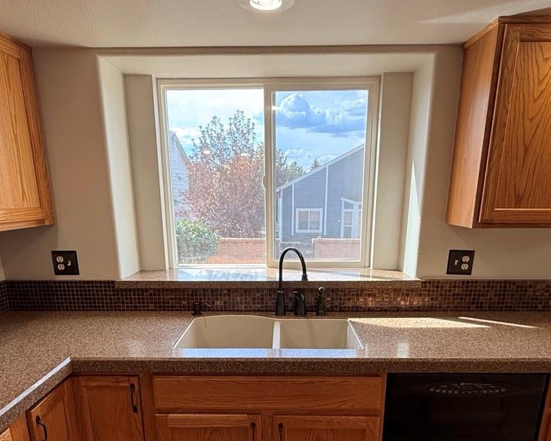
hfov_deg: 68.1
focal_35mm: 25
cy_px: 306
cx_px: 279
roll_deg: +0.2
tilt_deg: -15.3
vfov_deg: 55.2
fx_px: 408
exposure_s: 1/120
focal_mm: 2.22
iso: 80
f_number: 2.2
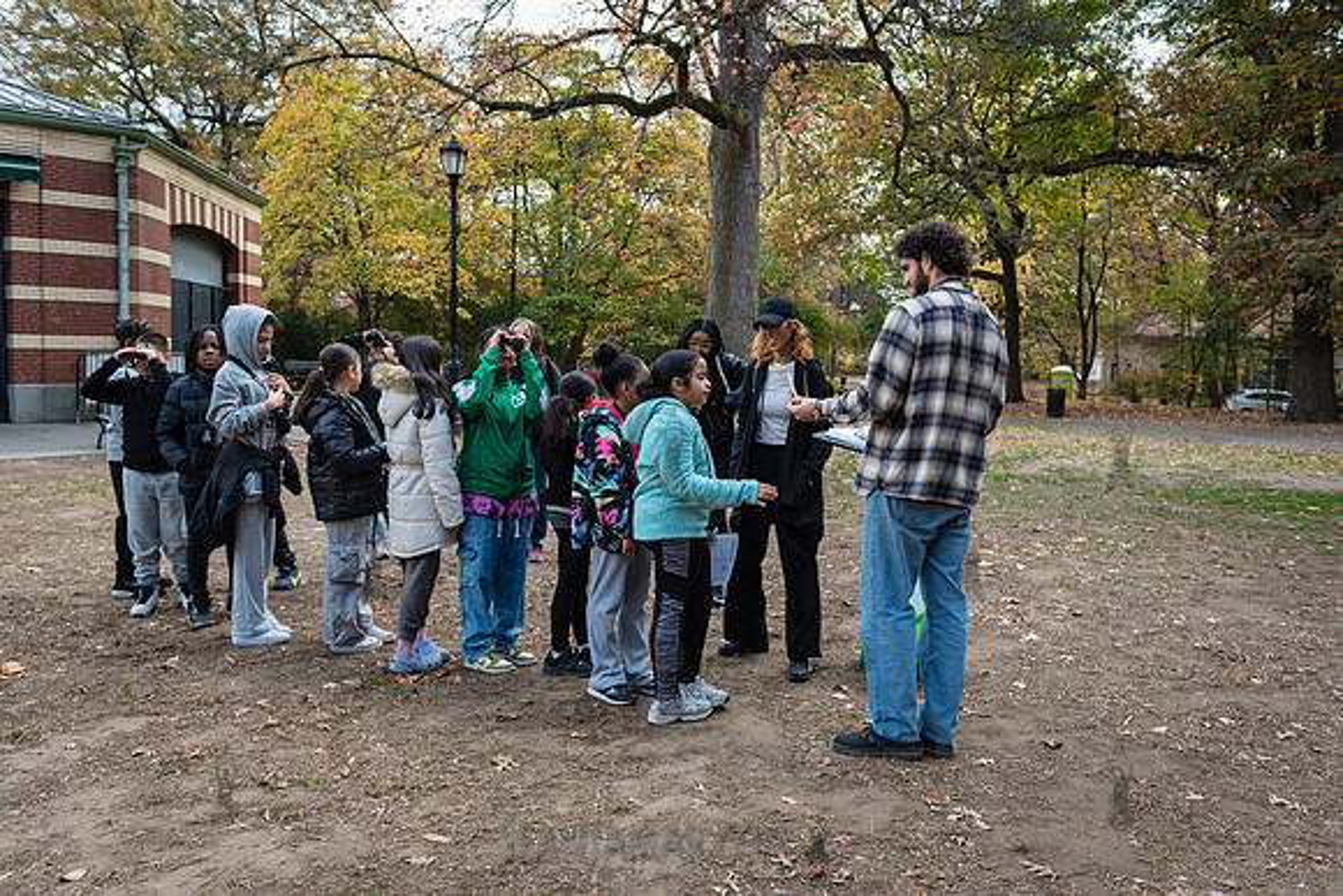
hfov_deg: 58.6
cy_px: 448
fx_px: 1197
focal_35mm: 32
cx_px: 672
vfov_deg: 41.0
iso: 160
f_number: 4
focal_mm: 32
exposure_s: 1/200
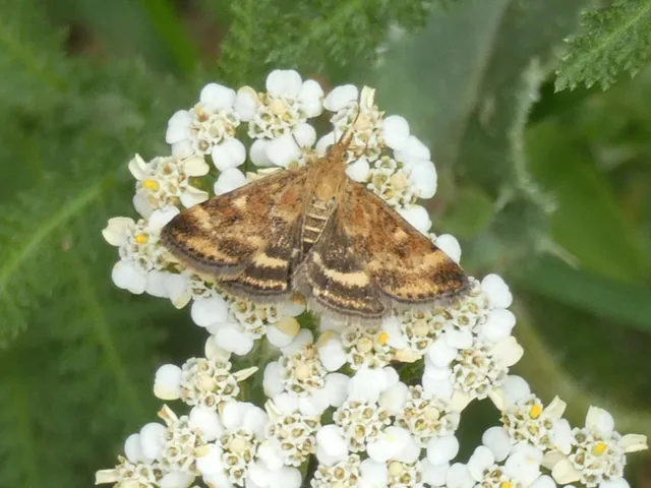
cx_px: 326
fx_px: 2595
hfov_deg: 14.3
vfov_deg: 10.7
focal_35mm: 138
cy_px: 244
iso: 80
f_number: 5.3
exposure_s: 1/125
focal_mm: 24.7
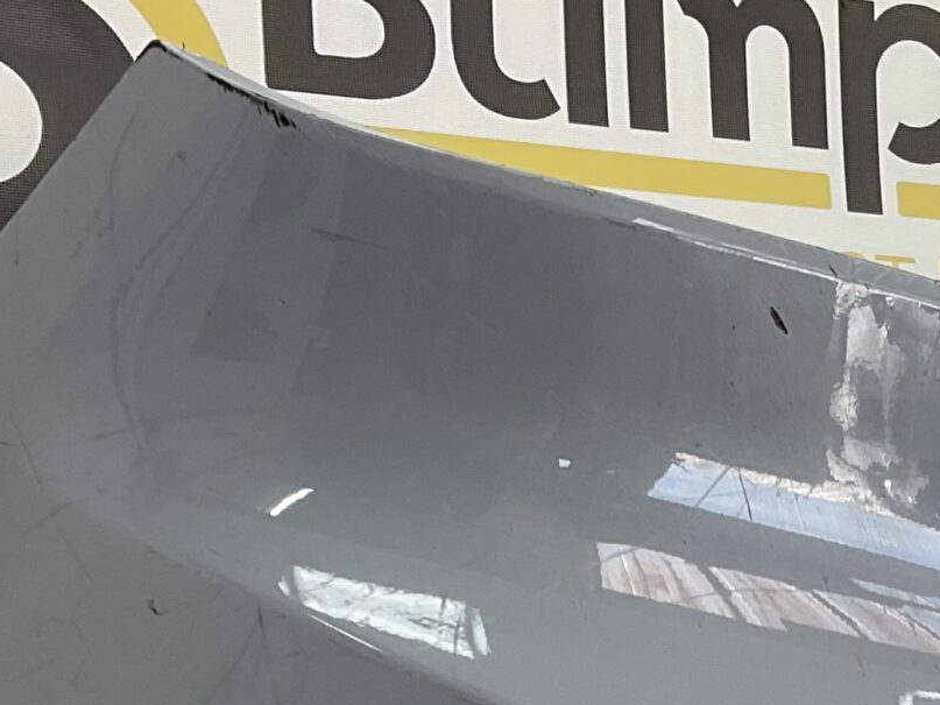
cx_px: 905
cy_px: 1083
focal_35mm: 92
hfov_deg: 20.7
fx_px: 2498
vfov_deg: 14.8
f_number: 1.8
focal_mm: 3
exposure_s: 1/149
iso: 16
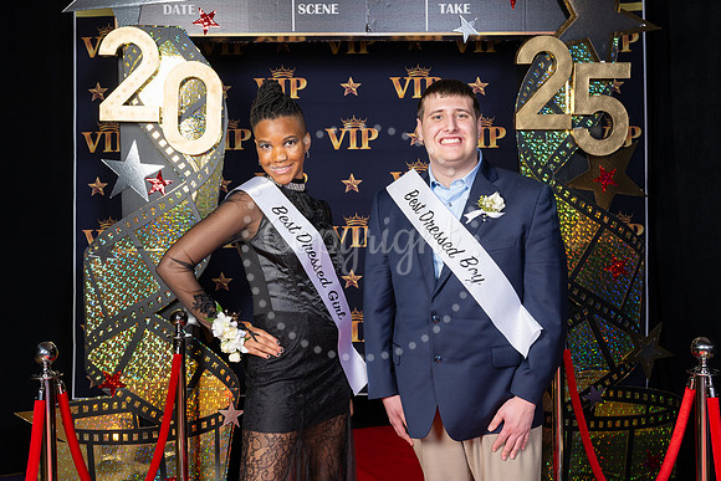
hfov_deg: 44.1
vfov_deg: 30.2
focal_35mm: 44
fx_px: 891
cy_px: 236
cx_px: 360
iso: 400
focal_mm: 36
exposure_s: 1/125
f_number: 8
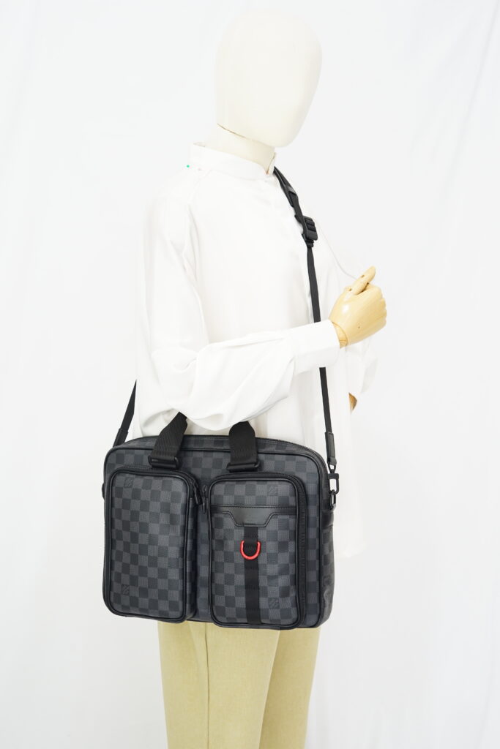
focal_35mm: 50
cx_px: 250
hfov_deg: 27.0
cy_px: 374
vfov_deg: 39.6
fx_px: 1041
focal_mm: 50
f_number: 6.3
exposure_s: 1/8
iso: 640
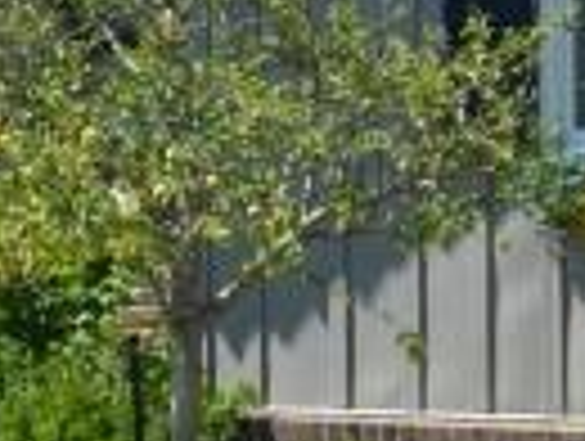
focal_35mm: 252
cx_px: -227
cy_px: 81
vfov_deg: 5.9
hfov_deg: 7.7
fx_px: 4267
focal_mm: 21
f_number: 8
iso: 110
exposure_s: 1/250
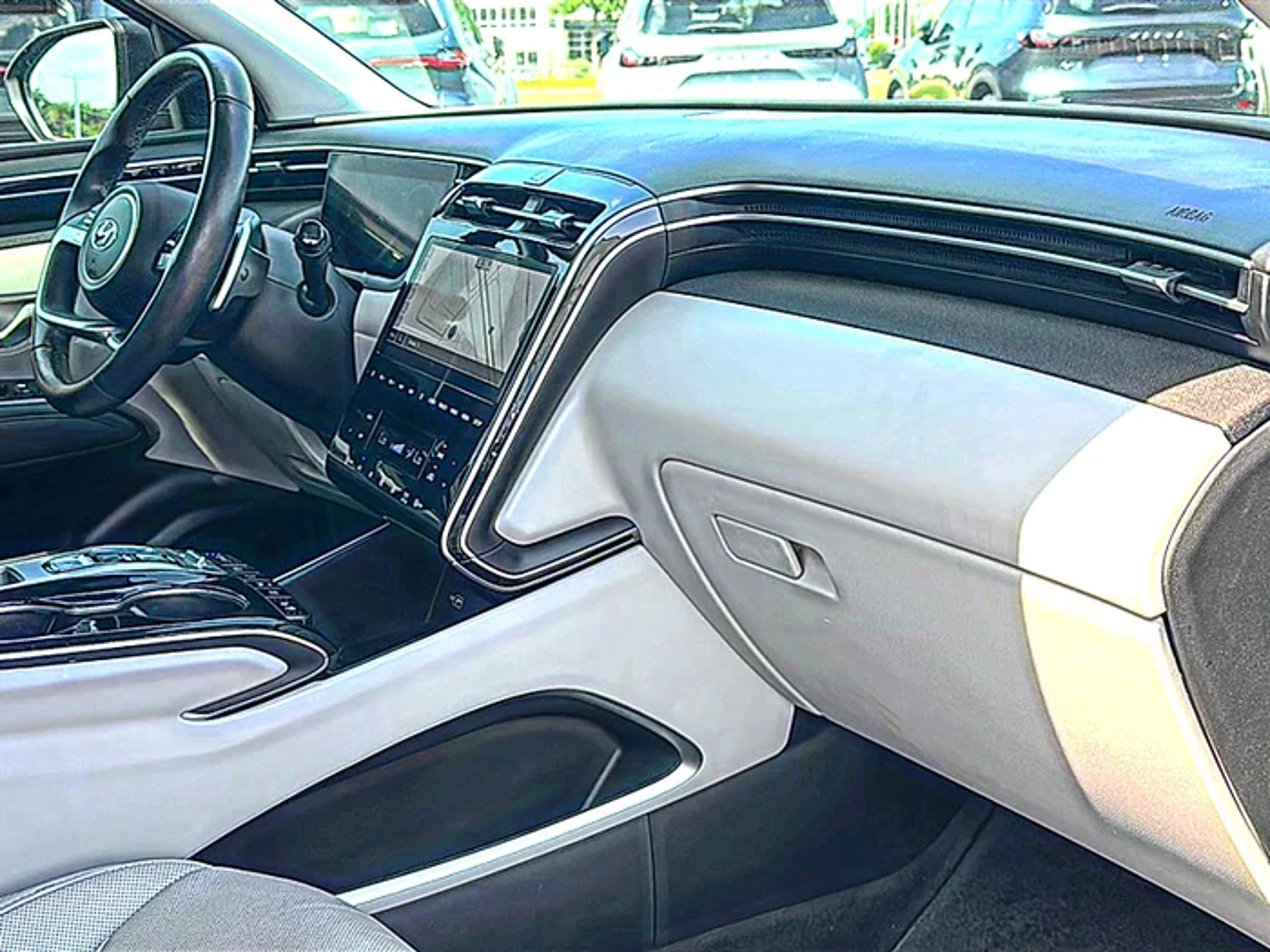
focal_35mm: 36
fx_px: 1321
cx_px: 635
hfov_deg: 51.4
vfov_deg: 39.7
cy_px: 476
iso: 80
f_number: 1.78
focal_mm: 6.86
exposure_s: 1/552
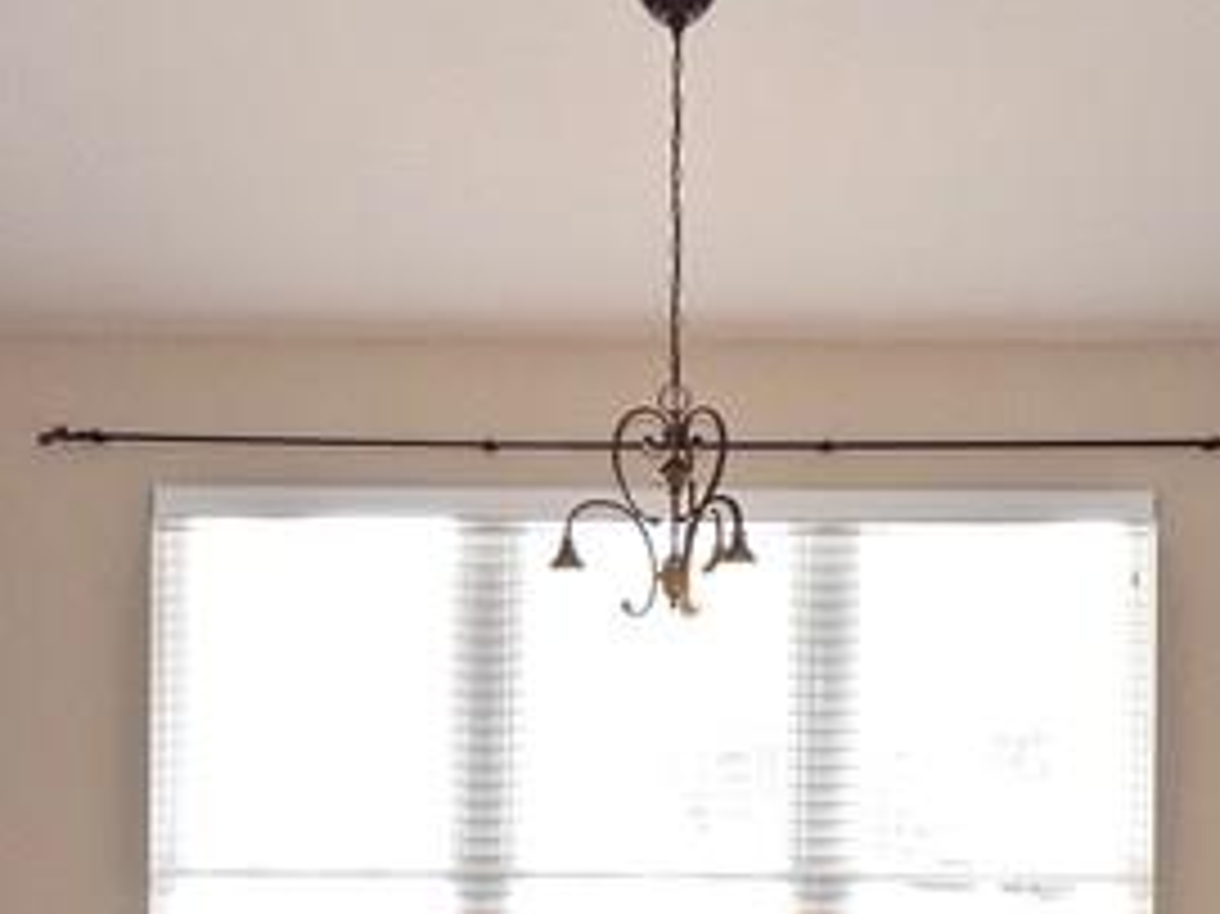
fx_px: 3065
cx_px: 644
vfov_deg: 16.8
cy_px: 716
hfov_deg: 22.5
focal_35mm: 87
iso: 180
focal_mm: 4
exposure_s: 1/30
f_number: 3
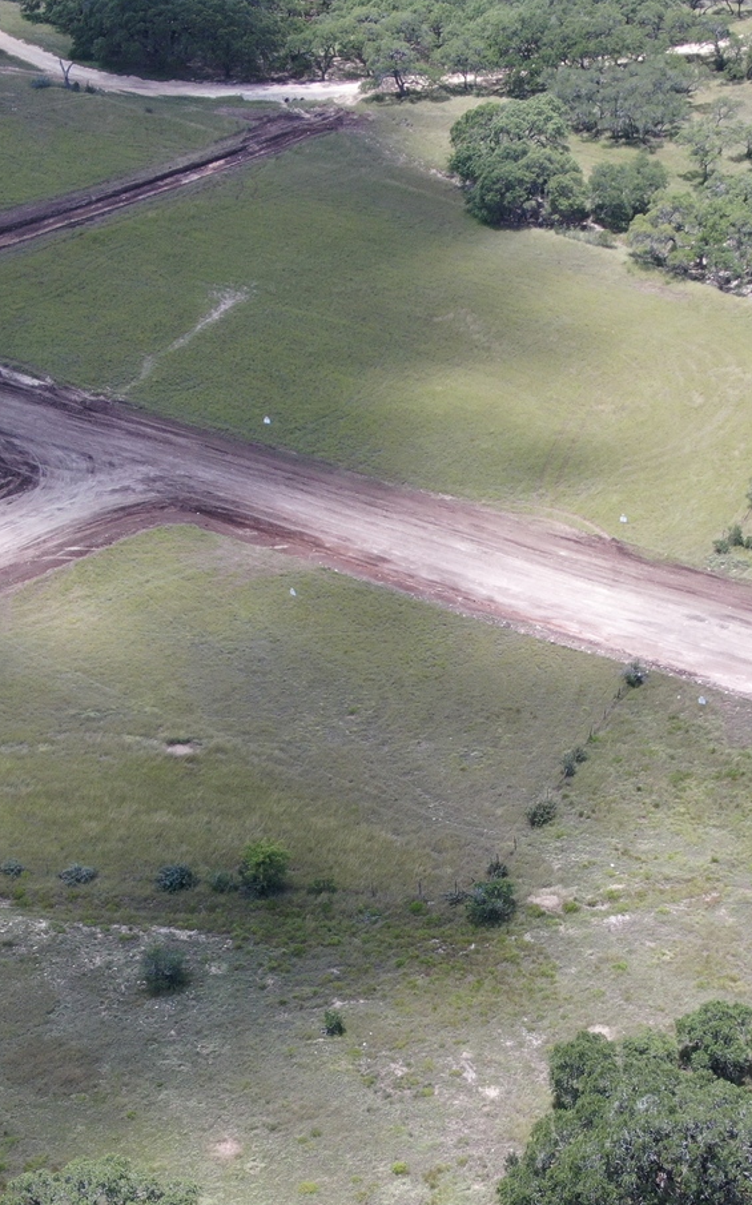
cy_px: 707
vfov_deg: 25.5
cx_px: 532
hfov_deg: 16.0
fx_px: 2658
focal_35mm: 81
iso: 100
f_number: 3.8
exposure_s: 1/320
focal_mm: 8.6
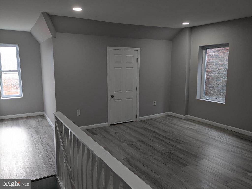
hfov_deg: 65.3
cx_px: 126
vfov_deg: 51.4
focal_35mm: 27
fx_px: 197
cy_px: 94
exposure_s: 1/40
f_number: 1.73
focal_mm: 4.38
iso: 35
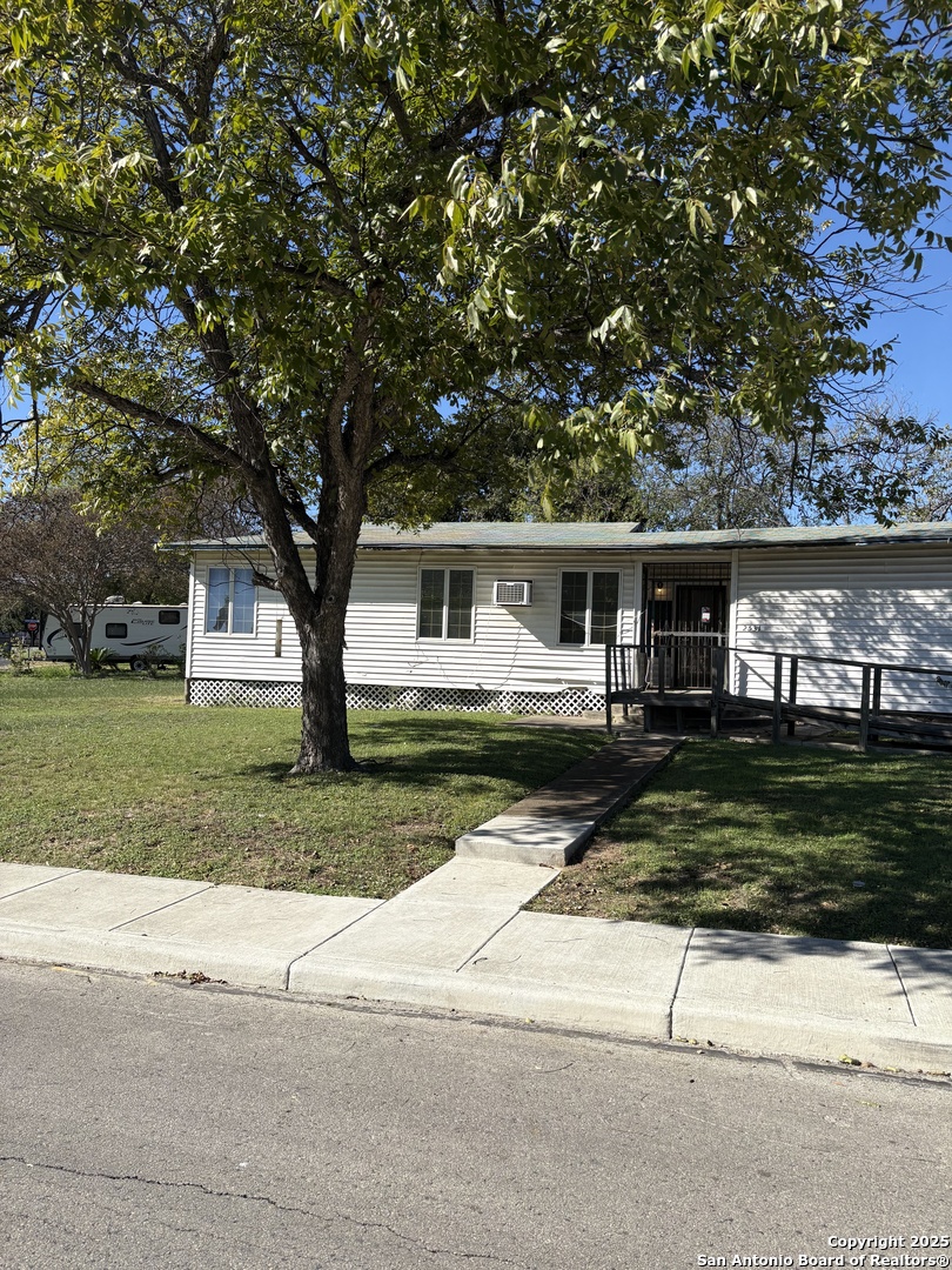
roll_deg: -3.3
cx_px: 476
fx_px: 953
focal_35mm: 26
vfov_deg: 67.3
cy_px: 635
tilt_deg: +1.2
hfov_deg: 53.1
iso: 50
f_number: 1.6
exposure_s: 1/3623
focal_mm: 5.96
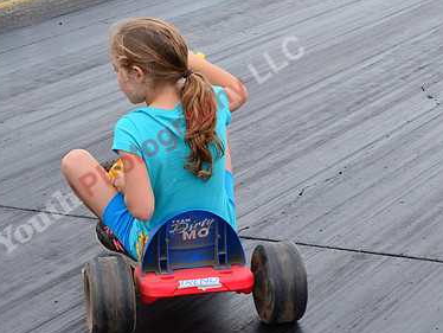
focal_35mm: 123
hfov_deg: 16.0
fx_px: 1572
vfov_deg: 12.1
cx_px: 101
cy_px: 187
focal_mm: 55
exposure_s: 1/500
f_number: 11
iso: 1000
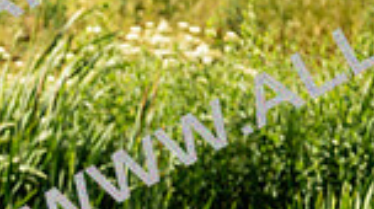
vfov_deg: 0.5
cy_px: 284
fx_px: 23827
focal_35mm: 2406
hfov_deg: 0.9
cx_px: -160
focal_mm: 600
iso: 320
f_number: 6.3
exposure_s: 1/2000
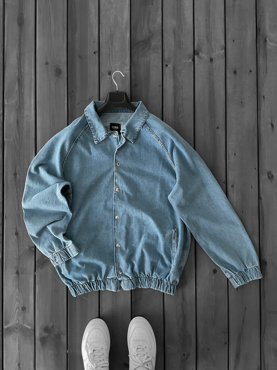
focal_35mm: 32
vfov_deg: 56.8
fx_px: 341
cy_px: 180
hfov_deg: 44.1
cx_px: 129
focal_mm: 3
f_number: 1.8
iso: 64
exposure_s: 1/95
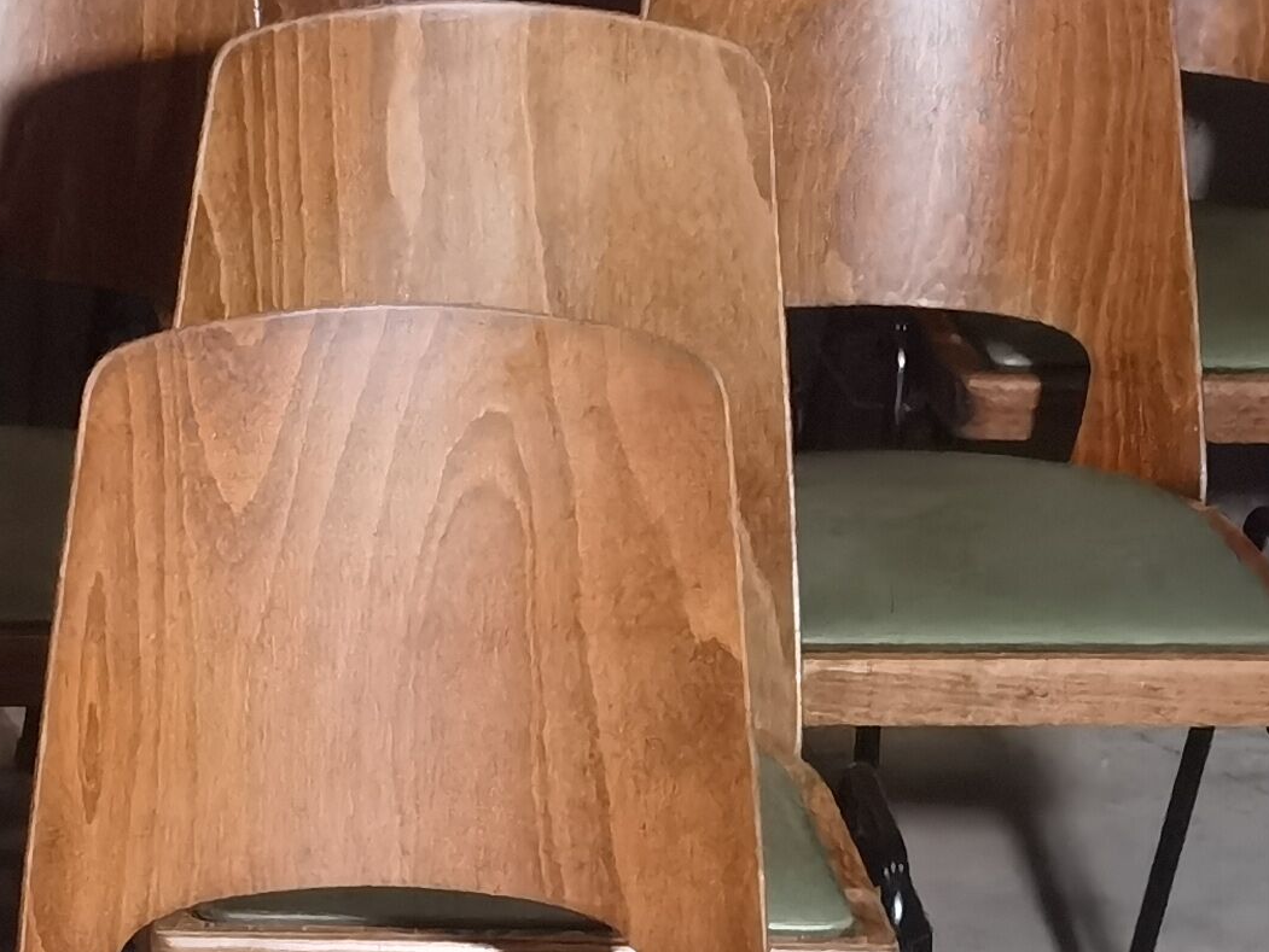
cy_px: 1328
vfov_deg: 7.8
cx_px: -831
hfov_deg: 10.1
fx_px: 6858
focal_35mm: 187
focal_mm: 6.71
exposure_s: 1/33.3
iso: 400
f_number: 1.9
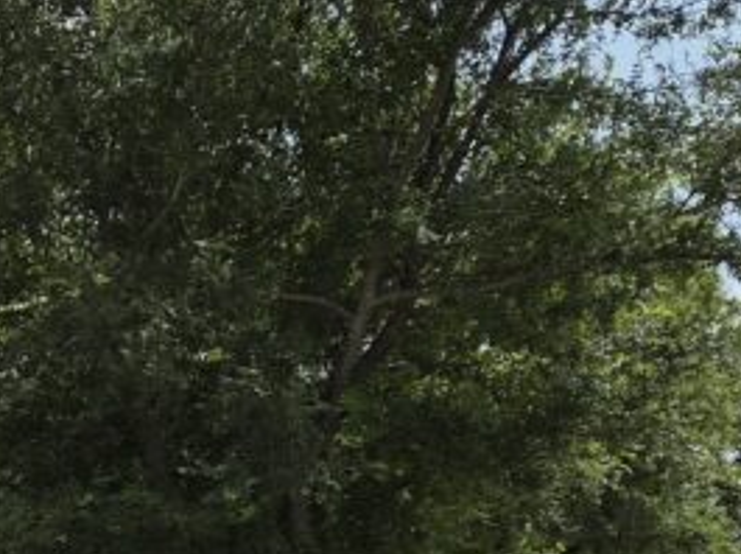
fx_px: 1903
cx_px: -327
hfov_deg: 19.6
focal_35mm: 89
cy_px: 890
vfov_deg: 15.0
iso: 50
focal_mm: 5.4
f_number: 1.8
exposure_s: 1/4256
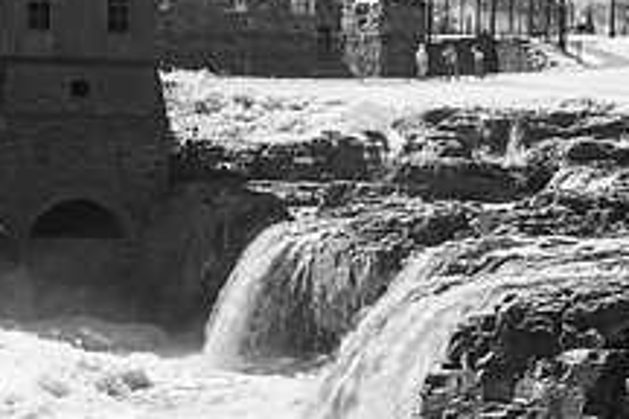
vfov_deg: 11.3
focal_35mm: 121
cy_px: 290
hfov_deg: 16.9
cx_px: 347
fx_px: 2114
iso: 125
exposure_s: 1/40
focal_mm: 45
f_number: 9
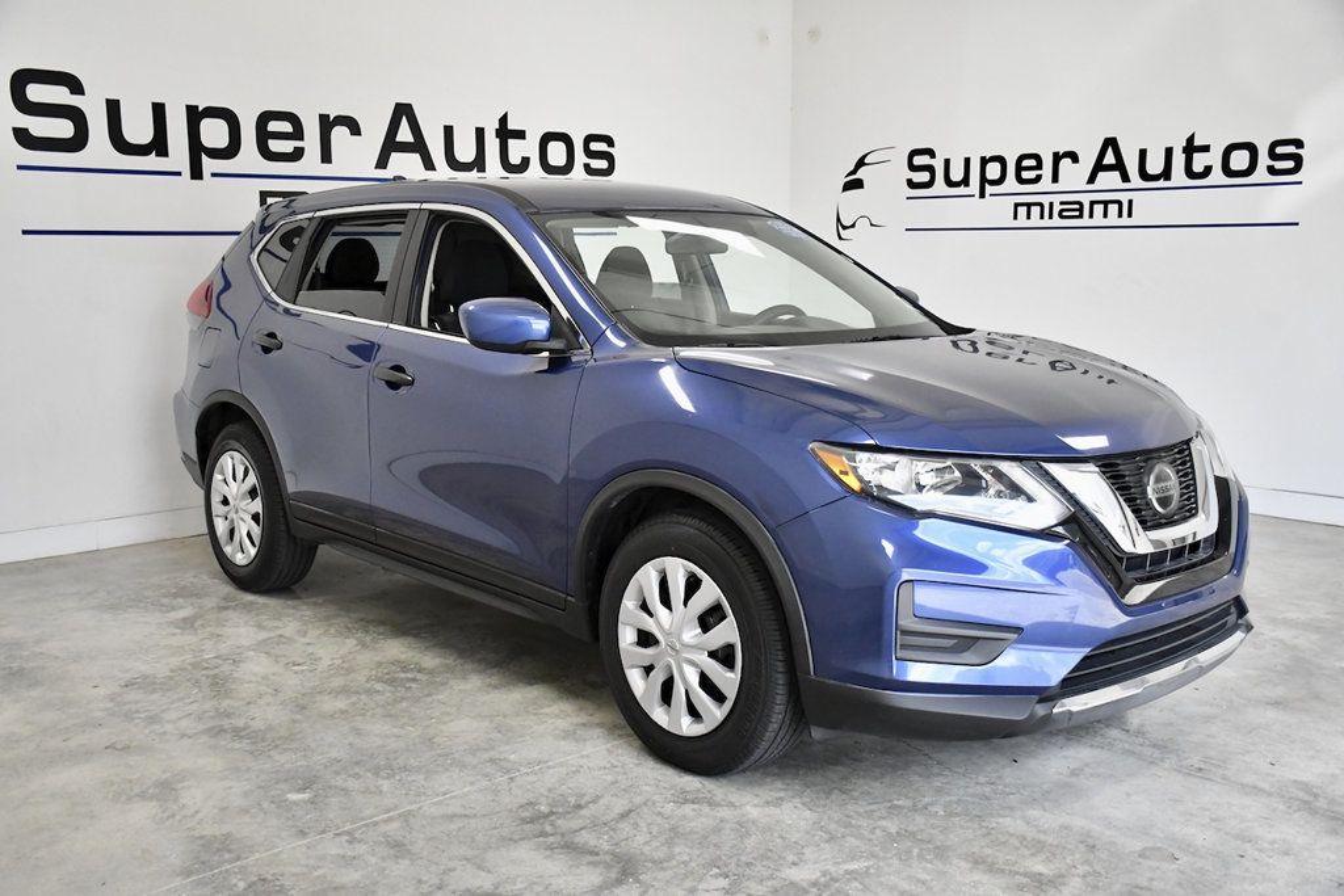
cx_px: 672
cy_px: 448
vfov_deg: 36.9
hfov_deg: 53.1
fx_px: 1344
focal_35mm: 36
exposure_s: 1/2000
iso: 2500
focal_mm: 24
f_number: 3.8
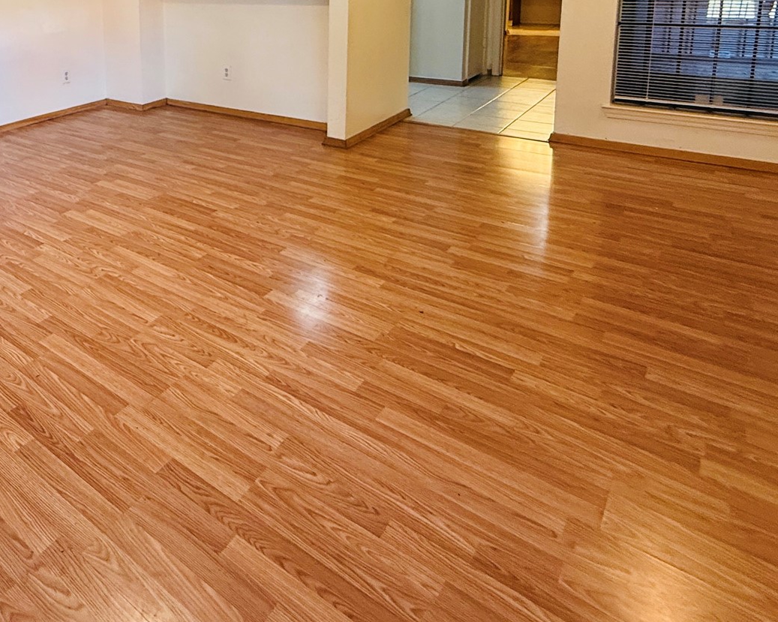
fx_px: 622
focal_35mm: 27
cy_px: 59
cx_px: 119
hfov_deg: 57.5
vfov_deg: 47.6
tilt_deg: -8.7
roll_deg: +3.1
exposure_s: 1/60
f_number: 2.2
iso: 200
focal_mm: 2.22
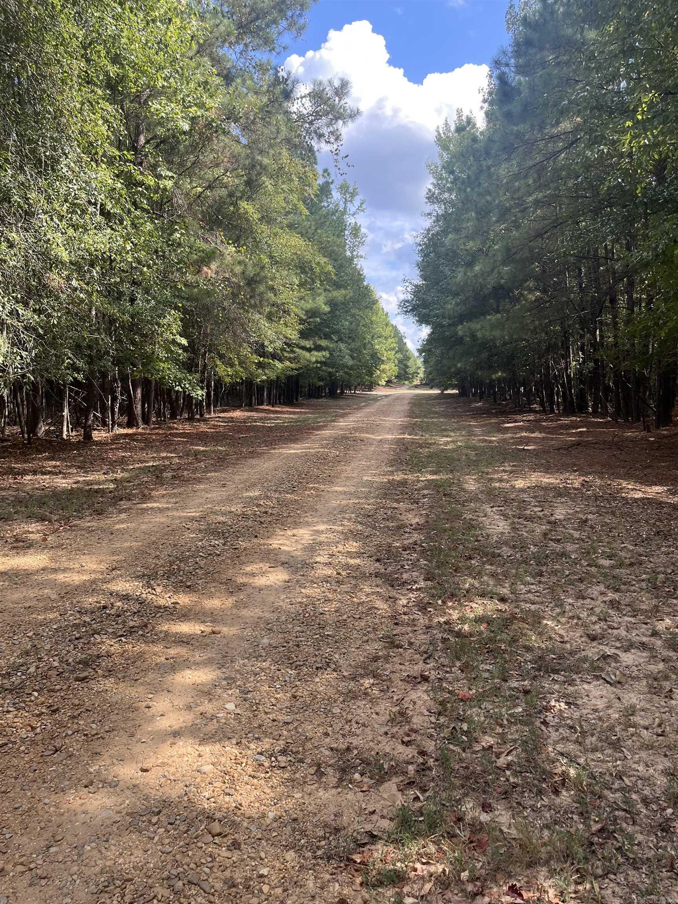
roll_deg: +1.8
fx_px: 679
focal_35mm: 26
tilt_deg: -7.5
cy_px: 452
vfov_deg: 67.3
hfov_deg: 53.1
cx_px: 339
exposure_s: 1/680
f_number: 1.6
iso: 50
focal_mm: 5.1
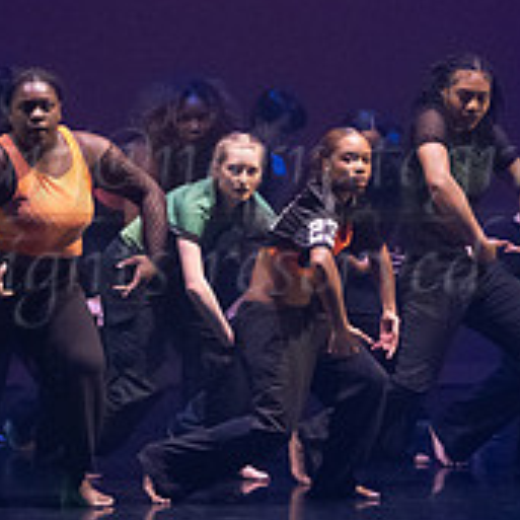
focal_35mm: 284
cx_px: 351
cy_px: 201
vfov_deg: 6.2
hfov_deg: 6.2
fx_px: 4827
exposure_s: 1/400
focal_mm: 75
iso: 4000
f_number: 3.5
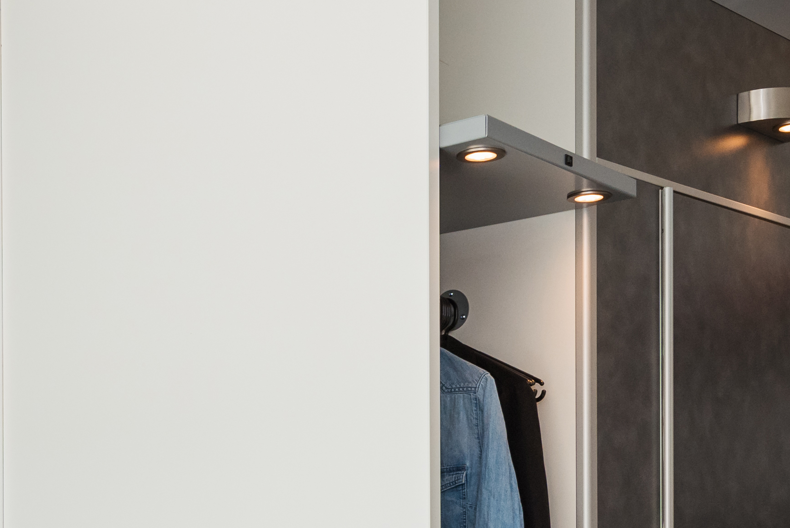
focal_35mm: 59
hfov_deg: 33.3
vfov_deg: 22.0
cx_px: 200
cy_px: 554
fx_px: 1295
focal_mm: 14
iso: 400
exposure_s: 1/125
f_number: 6.3
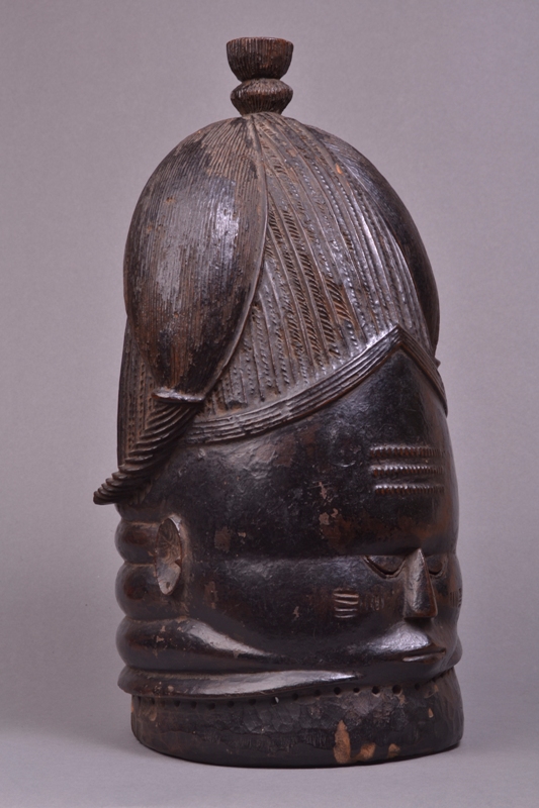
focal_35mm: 82
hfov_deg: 16.5
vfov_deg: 24.6
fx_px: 1853
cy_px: 404
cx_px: 270
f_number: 16
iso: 200
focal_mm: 55
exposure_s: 1/100
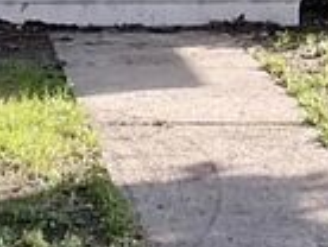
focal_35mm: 215
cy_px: -408
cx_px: 133
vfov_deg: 6.5
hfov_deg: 9.2
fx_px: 2041
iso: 16
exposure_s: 1/206
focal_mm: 3
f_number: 1.8
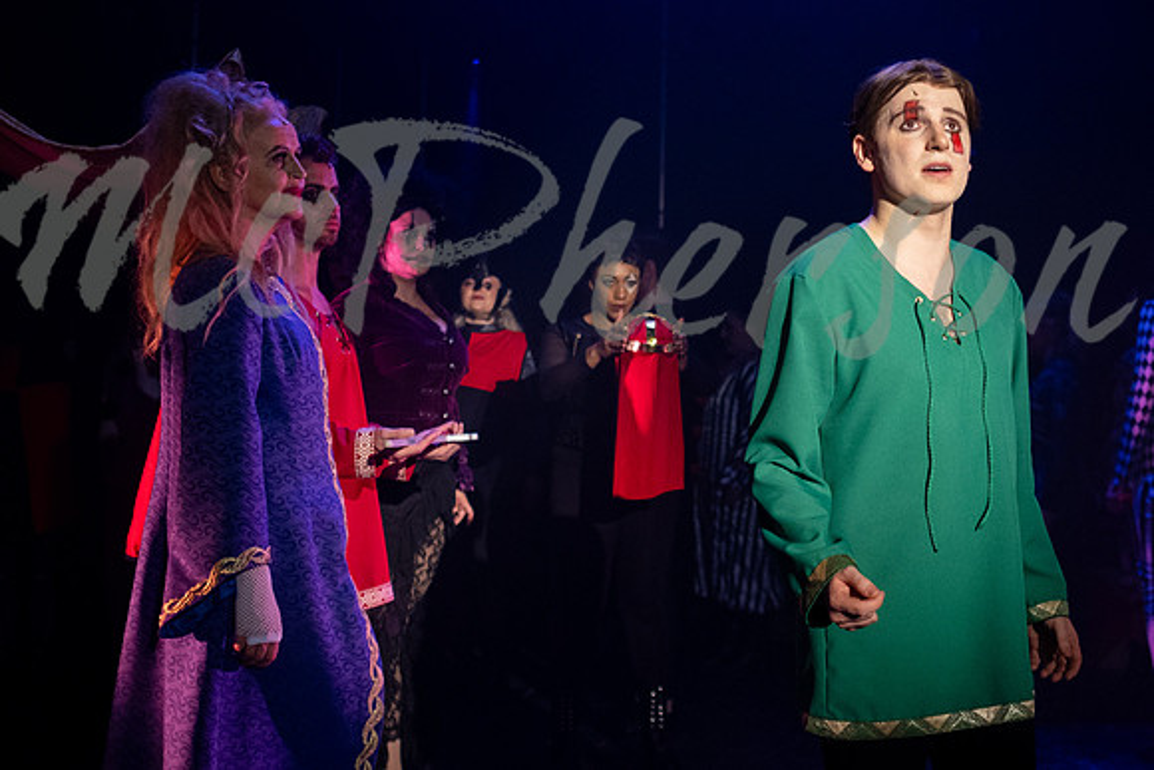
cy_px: 340
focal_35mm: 50
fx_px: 1594
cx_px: 744
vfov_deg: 27.1
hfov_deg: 39.4
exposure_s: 1/250
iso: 2500
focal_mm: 23
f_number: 1.8
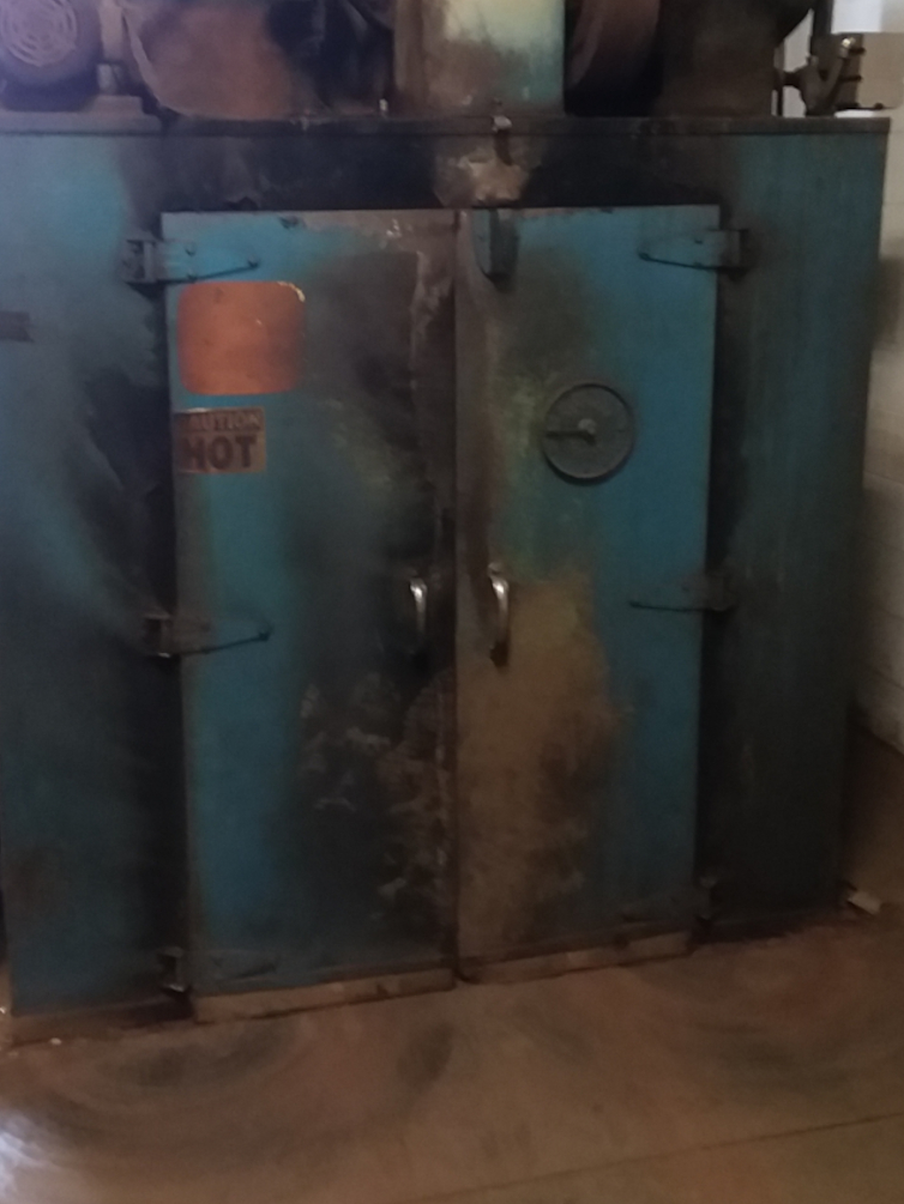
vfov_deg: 47.5
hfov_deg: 36.8
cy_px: 456
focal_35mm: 39
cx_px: 400
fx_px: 1358
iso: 200
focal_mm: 2.47
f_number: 1.9
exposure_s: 1/17
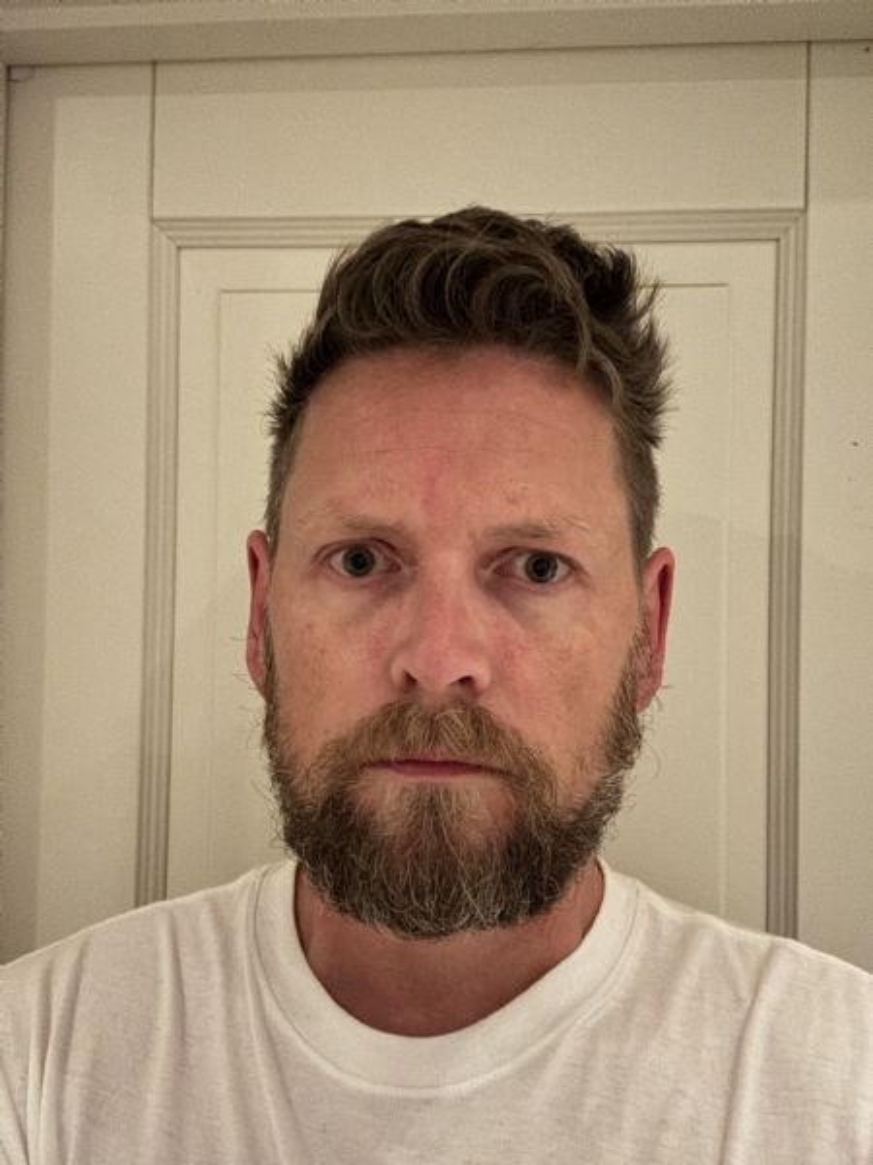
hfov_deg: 46.8
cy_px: 582
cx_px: 436
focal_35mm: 30
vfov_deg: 60.0
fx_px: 1009
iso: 1000
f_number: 1.9
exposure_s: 1/14
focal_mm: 2.69
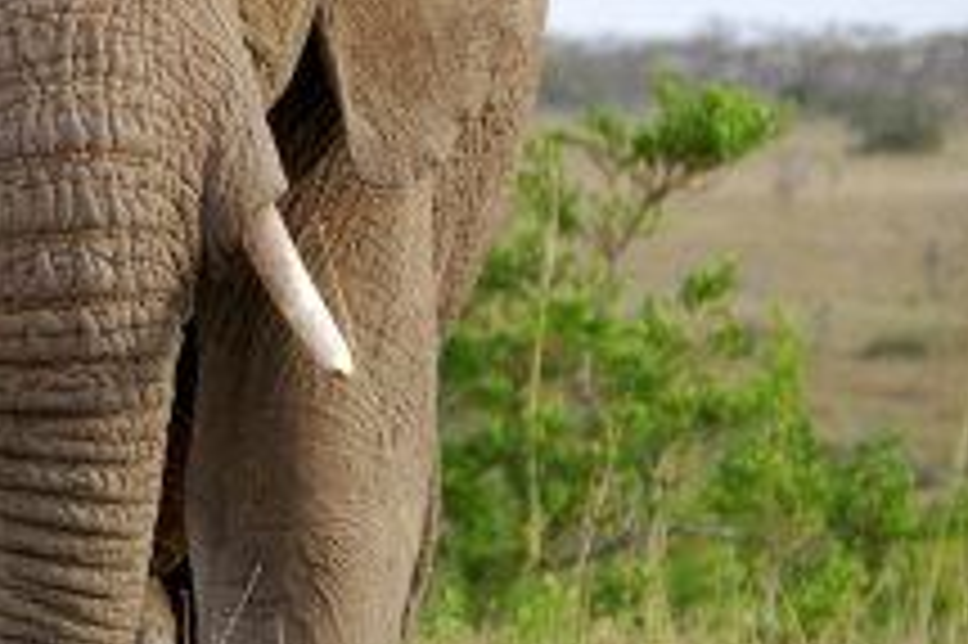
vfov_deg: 3.1
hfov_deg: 4.6
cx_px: 68
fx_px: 12021
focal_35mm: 447
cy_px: 227
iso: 400
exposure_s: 1/400
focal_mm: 105
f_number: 5
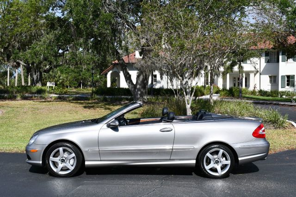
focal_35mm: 48
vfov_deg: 28.0
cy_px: 98
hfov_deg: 41.1
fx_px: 394
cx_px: 148
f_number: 9
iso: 100
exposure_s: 1/320
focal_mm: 32
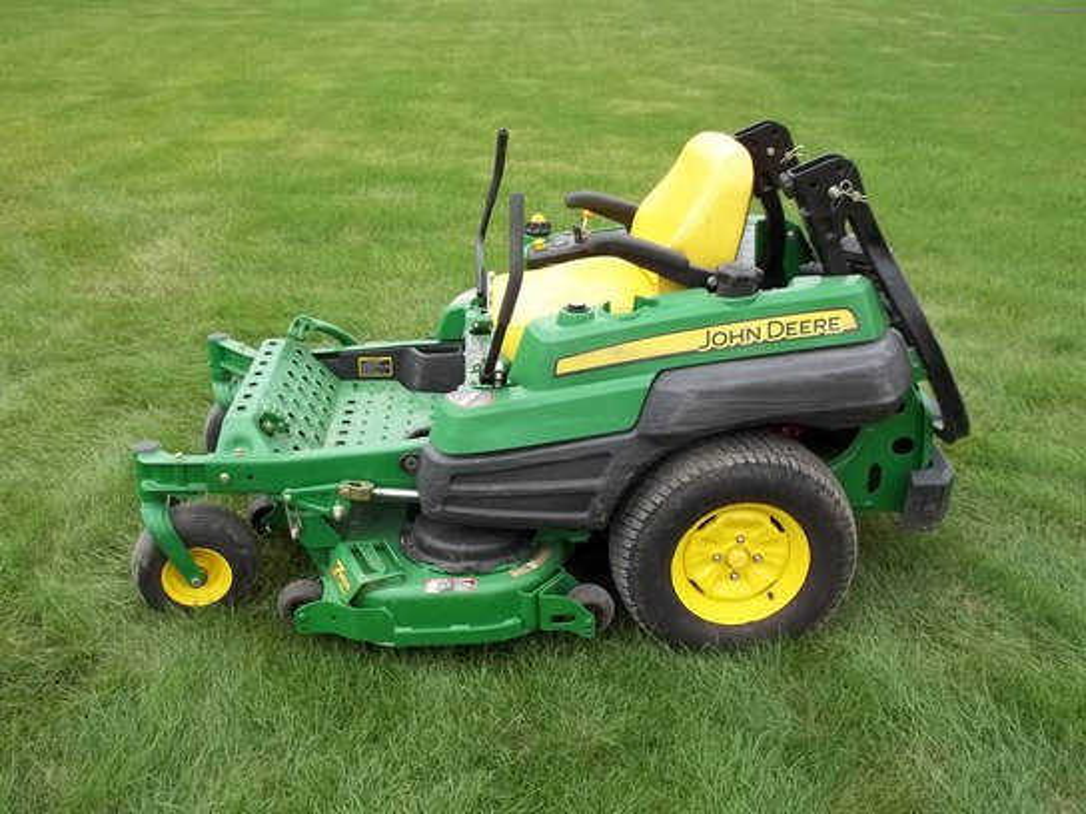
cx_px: 543
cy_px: 407
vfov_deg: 42.9
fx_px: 1035
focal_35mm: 33
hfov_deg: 55.4
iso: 64
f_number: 3.3
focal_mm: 5.9
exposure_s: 1/400
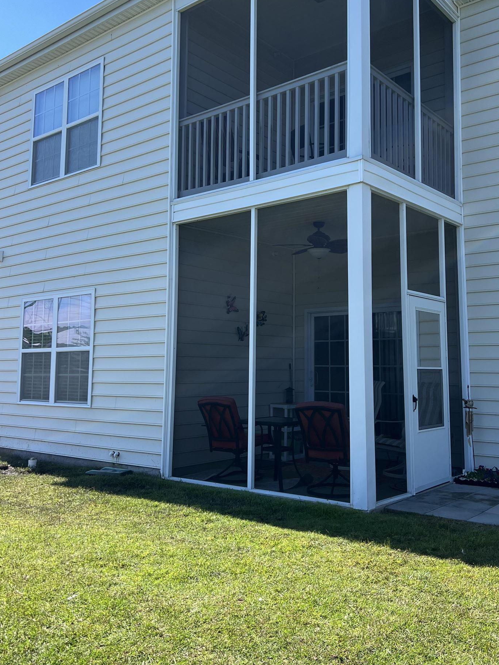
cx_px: 292
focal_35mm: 33
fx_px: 634
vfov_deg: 55.2
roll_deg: +1.1
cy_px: 295
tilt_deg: +9.4
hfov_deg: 42.8
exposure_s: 1/1669
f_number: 1.5
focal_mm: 5.7
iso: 50
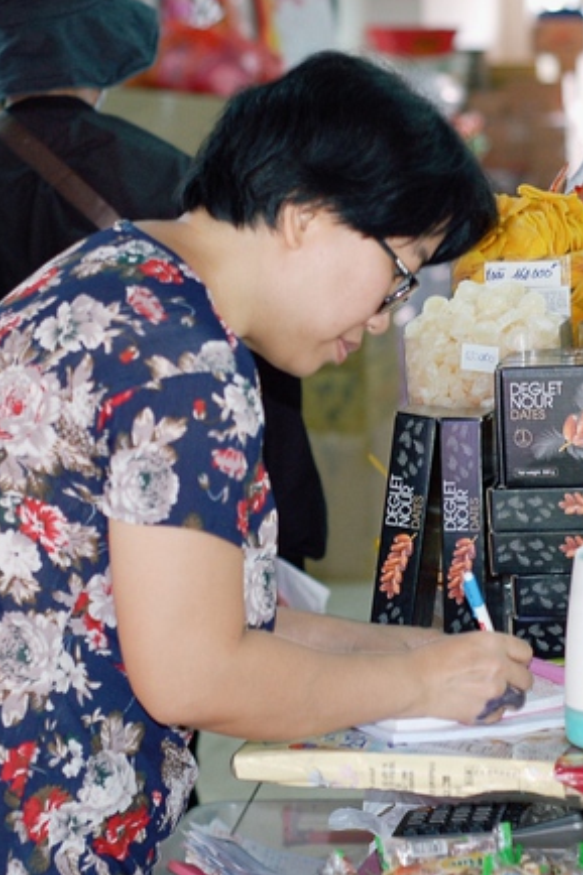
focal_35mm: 114
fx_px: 2771
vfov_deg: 18.0
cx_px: 383
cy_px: 435
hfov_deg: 12.0
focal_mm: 50
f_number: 2.8
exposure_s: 1/60
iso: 400
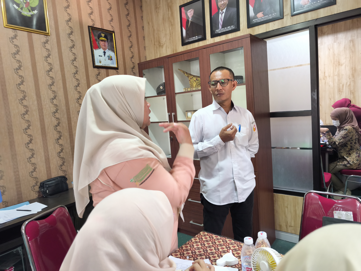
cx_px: 180
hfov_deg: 73.9
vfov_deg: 58.9
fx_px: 240
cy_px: 136
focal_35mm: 23
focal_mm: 6.57
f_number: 1.6
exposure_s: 1/31.4
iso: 1000
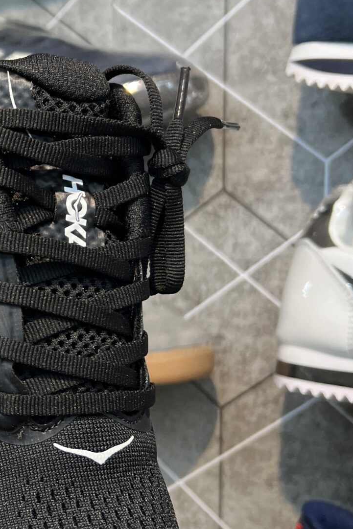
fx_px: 942
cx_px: -91
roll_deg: +0.9
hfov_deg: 19.7
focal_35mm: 64
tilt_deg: -3.0
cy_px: 276
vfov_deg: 31.4
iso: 50
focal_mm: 5.7
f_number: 1.5
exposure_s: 1/100
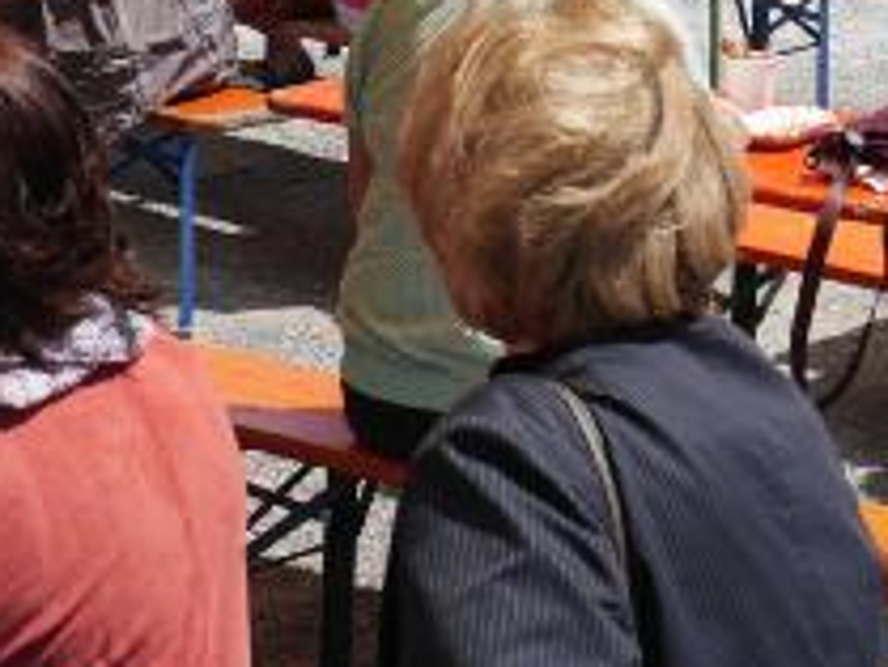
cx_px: 722
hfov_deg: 14.2
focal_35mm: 138
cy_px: -450
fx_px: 3542
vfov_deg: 10.3
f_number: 8
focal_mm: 18
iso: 200
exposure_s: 1/400
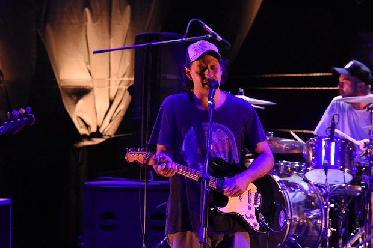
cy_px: 124
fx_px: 2486
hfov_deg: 8.6
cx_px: 186
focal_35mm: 240
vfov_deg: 5.7
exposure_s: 1/60
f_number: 6.3
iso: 3200
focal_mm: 160
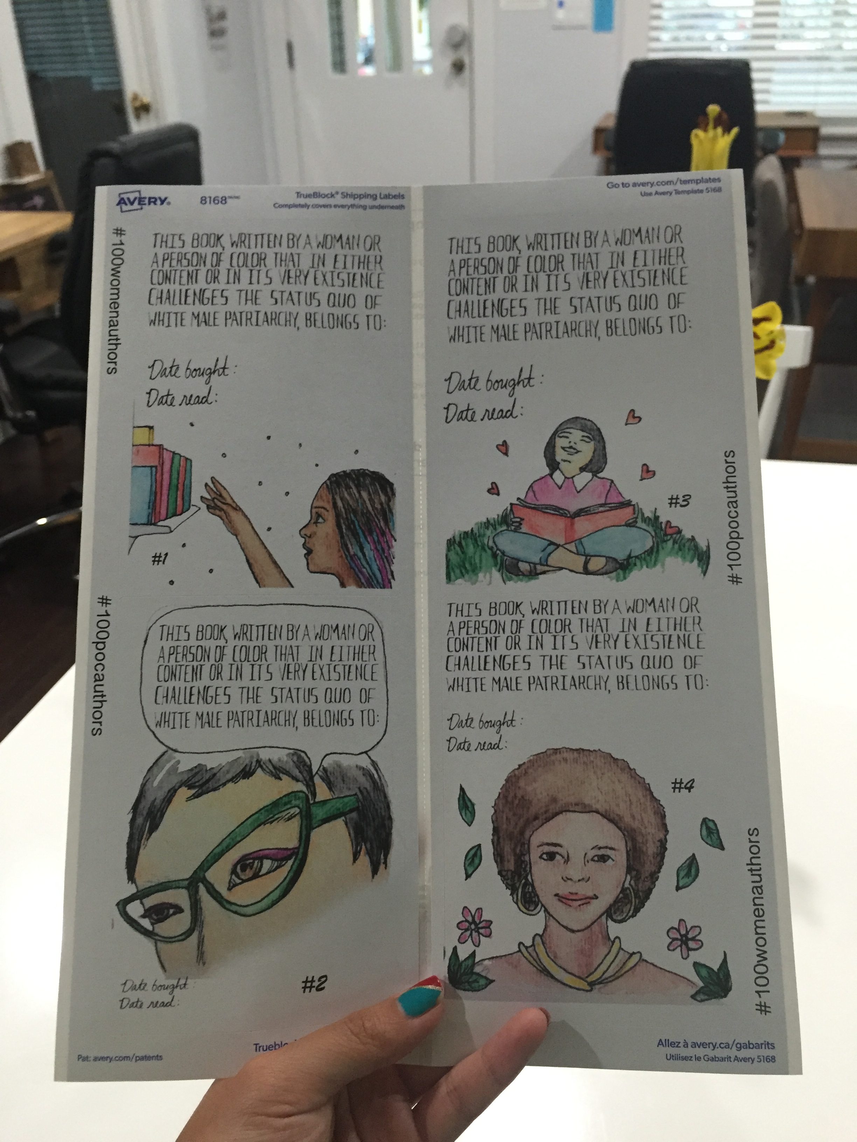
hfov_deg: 48.2
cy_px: 571
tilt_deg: -30.4
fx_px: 957
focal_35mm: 29
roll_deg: +2.1
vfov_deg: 61.7
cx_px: 428
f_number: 2.2
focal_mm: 4.15
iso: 160
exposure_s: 1/30
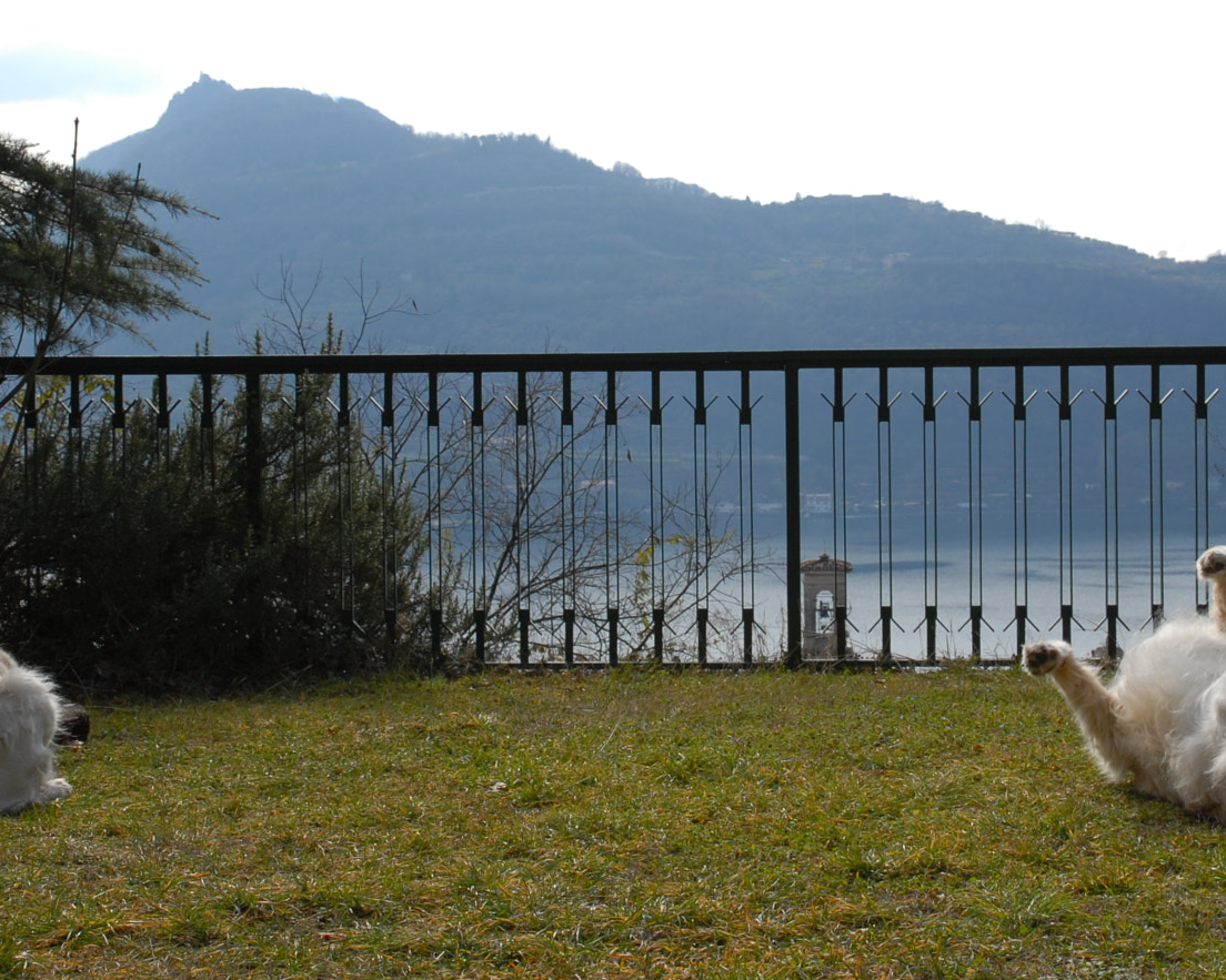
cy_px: 335
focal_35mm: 68
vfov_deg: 22.4
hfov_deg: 27.9
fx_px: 2467
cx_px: 700
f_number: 9
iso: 200
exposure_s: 1/320
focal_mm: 26
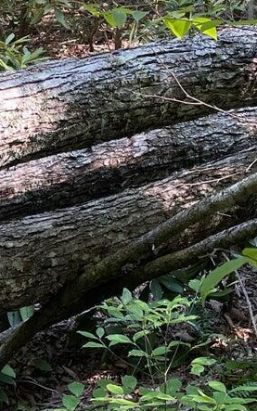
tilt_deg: +7.5
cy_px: -6
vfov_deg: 23.3
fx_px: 952
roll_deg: -1.6
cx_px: 51
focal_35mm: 85
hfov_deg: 15.3
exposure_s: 1/121
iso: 100
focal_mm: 4.2
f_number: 1.6
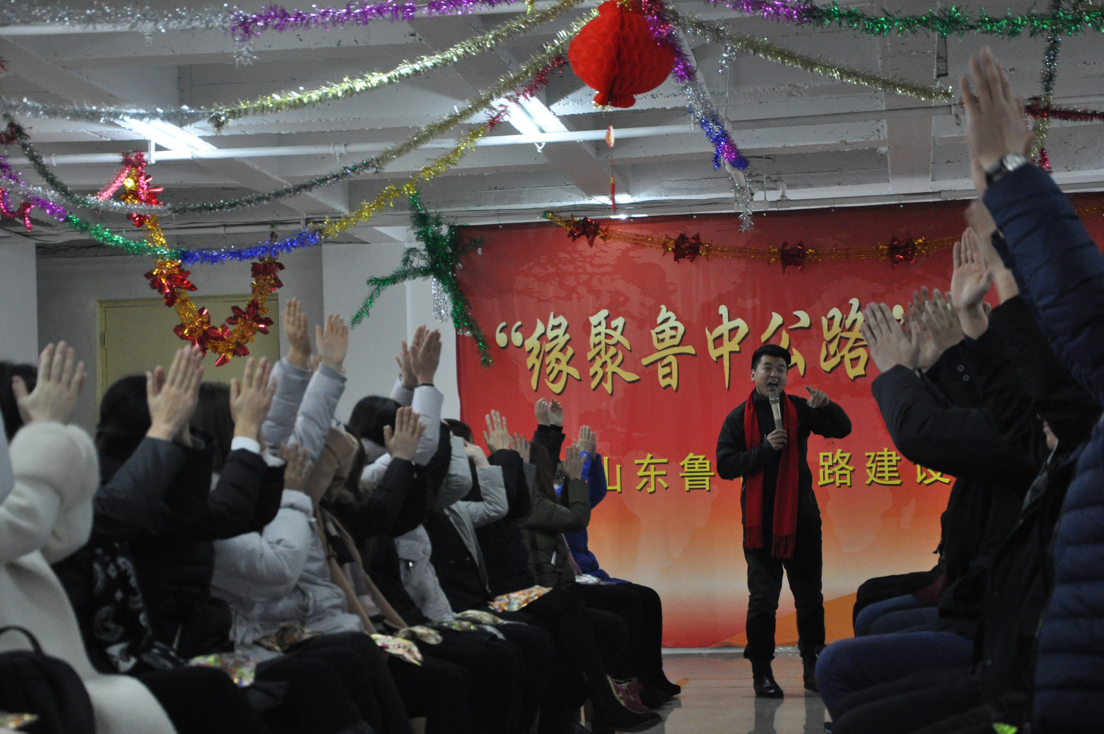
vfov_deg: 18.9
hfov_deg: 28.1
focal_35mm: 72
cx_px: 552
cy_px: 367
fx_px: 2205
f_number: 4.8
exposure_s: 1/50
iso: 1600
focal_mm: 48
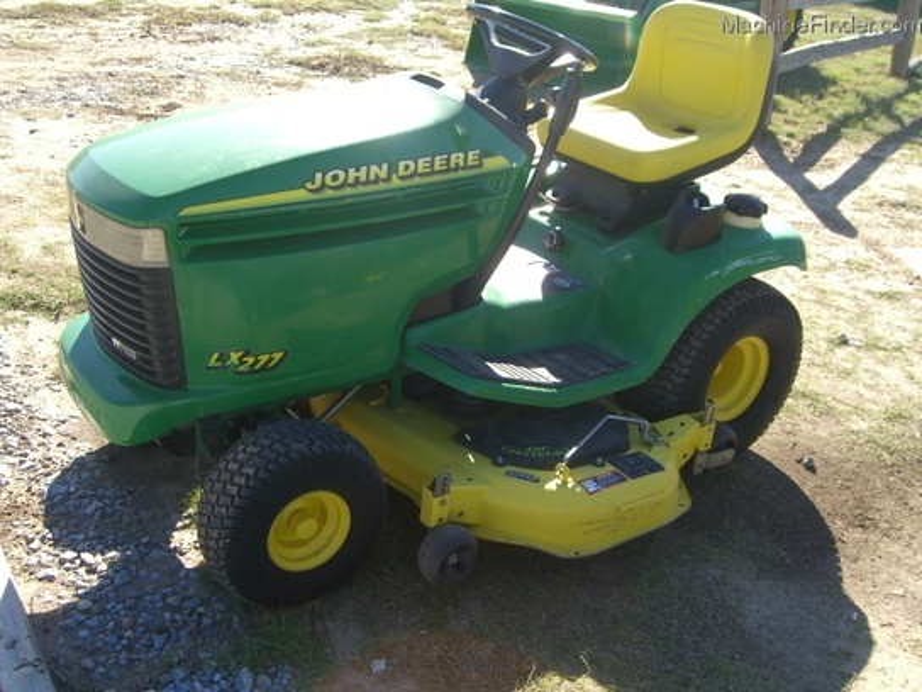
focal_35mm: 38
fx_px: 1012
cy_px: 346
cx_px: 461
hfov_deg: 49.0
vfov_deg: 37.7
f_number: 4
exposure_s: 1/250
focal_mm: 7.9
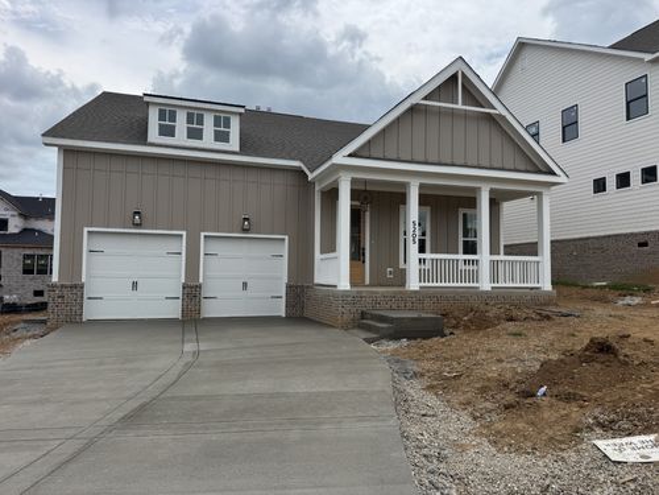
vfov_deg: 56.8
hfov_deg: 71.6
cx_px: 330
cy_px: 248
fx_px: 457
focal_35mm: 24
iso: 80
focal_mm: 6.76
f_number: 1.78
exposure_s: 1/5348
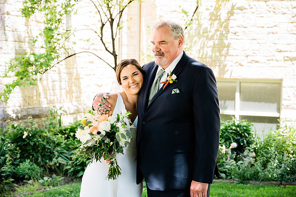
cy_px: 98
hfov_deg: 31.0
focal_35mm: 65
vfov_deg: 20.9
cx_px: 148
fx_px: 535
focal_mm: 64
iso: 320
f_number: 4
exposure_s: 1/320
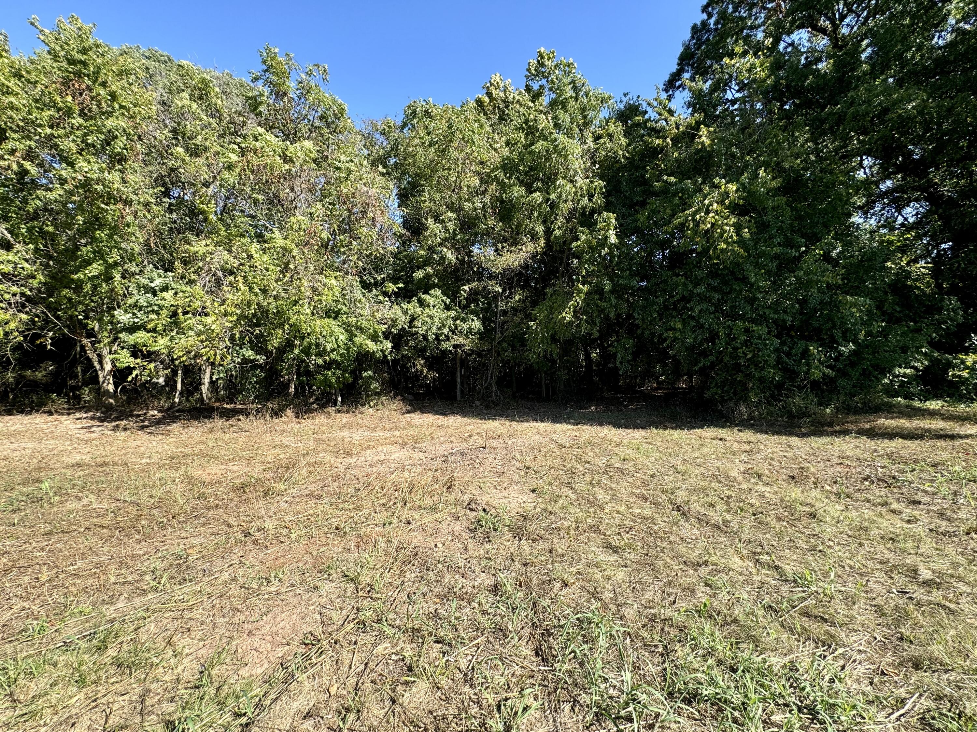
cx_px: 488
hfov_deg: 102.1
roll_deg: +1.7
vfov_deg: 85.7
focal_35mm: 14
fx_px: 395
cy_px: 366
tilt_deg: -4.2
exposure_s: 1/596
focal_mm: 2.22
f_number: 2.2
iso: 40
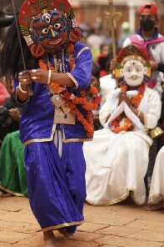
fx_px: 787
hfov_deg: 11.9
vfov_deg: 17.8
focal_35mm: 115
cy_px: 93
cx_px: 59
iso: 200
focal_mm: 85
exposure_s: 1/500
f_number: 1.8
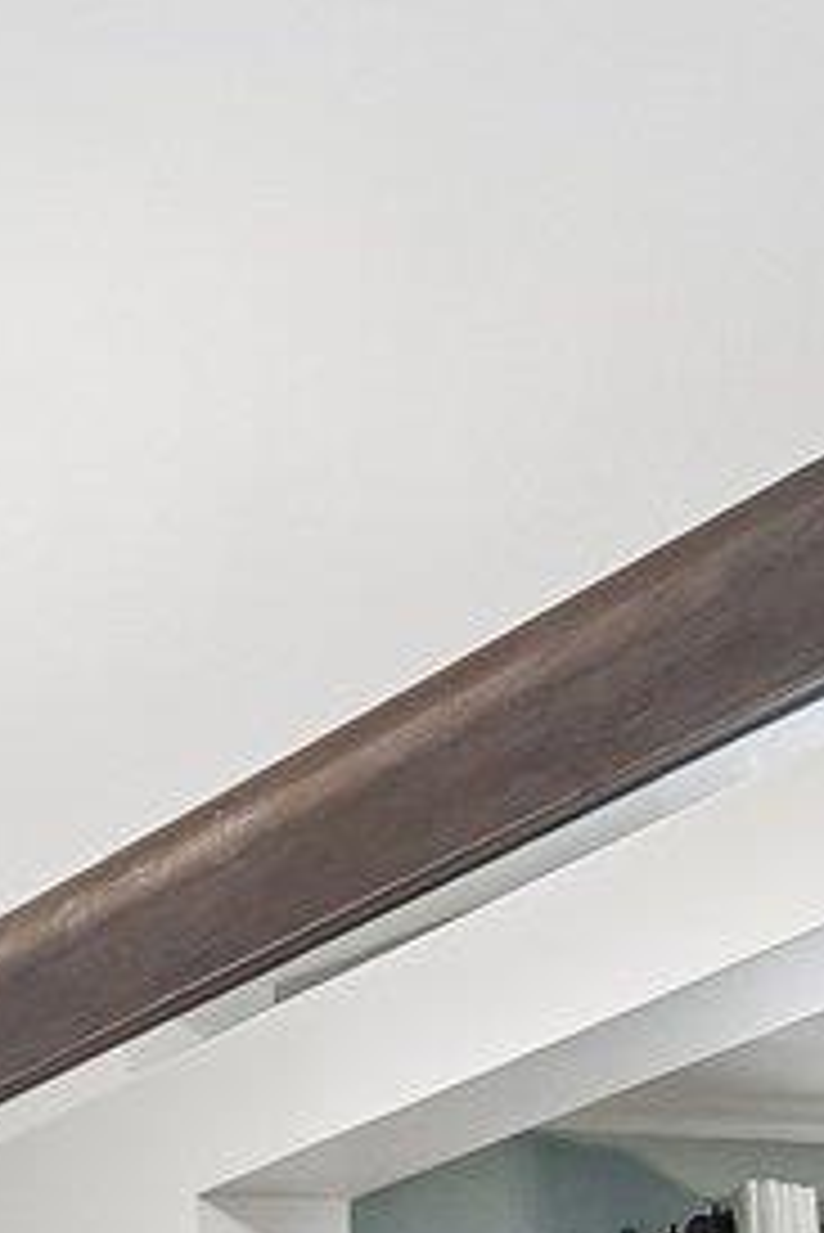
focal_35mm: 112
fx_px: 3840
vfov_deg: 14.3
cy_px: 2671
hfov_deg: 10.2
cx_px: -1333
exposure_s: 1/20
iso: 400
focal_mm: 10
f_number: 8
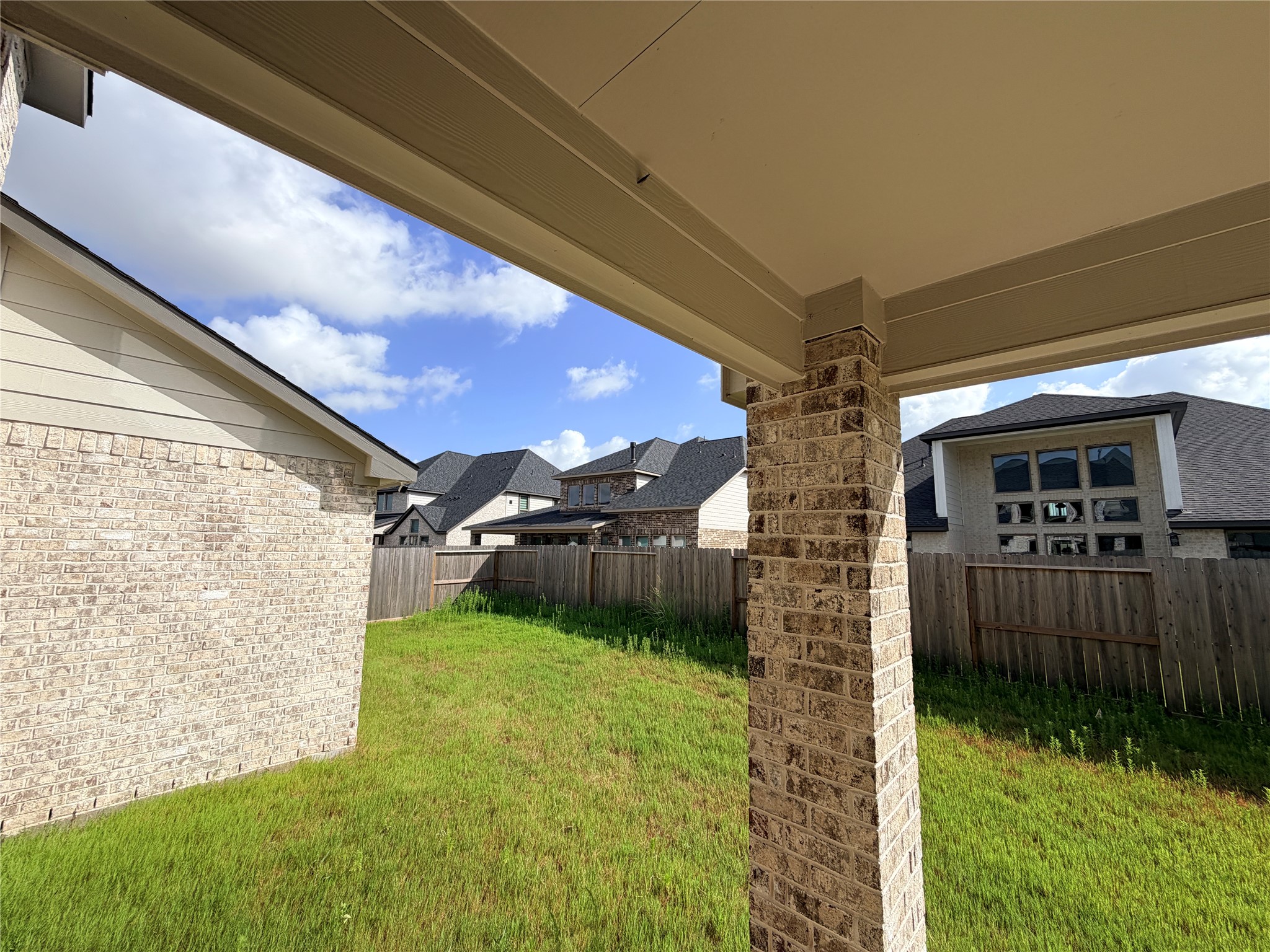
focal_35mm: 14
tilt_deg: +7.2
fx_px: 514
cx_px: 635
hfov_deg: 102.1
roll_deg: -0.1
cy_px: 476
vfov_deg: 85.7
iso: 20
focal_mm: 2.22
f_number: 2.2
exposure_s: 1/1105
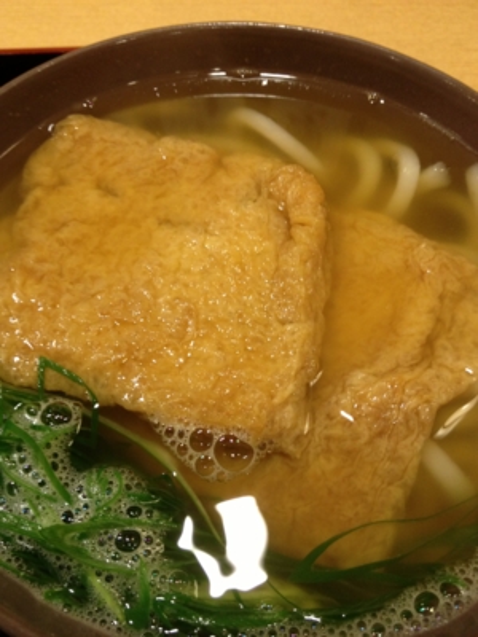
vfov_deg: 52.6
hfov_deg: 40.7
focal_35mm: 35
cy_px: 318
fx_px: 644
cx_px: 239
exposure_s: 1/20
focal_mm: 4.28
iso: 160
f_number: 2.4
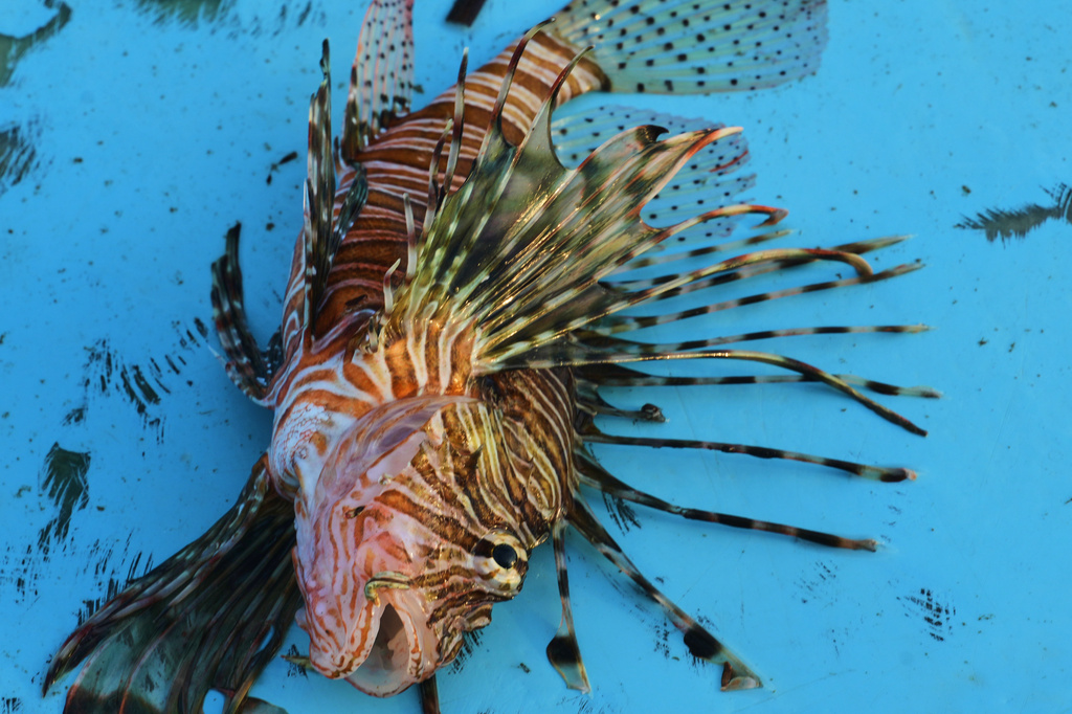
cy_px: 357
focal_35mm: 135
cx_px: 536
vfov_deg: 10.2
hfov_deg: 15.2
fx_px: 4018
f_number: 11
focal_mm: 90
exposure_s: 1/100
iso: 200
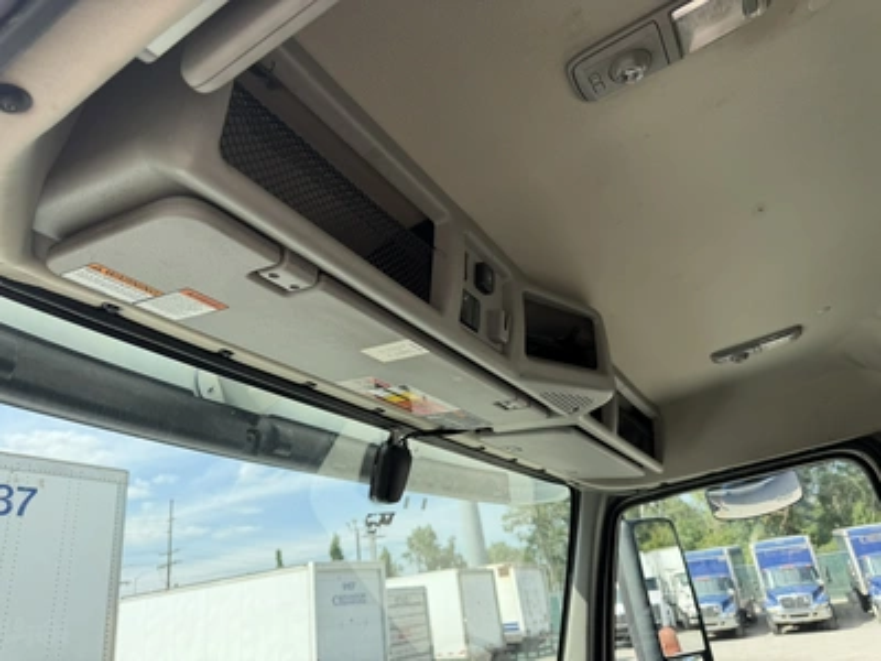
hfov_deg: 71.6
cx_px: 440
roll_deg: +7.3
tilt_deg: +25.3
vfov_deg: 56.8
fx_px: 611
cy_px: 330
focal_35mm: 24
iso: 80
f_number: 1.78
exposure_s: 1/1385
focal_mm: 6.76
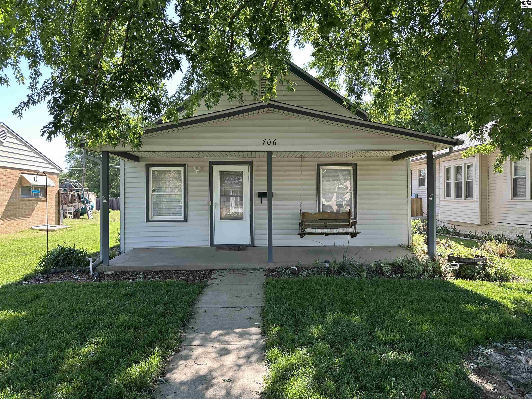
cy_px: 200
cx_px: 266
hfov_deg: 71.6
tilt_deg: +0.1
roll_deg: -0.2
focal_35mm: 24
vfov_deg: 56.8
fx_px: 369
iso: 80
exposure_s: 1/516
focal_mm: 6.86
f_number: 1.78
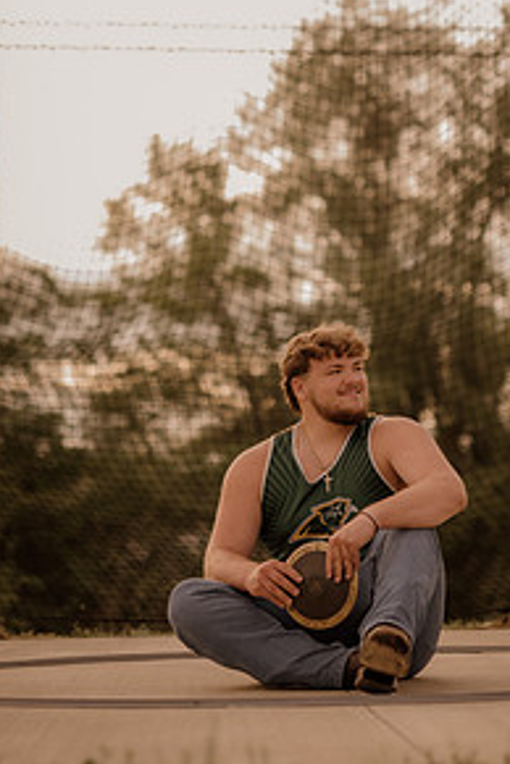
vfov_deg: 17.6
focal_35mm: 116
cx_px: 302
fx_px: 2465
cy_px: 263
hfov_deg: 11.8
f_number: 1.6
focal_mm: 50
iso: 125
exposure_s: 1/1000
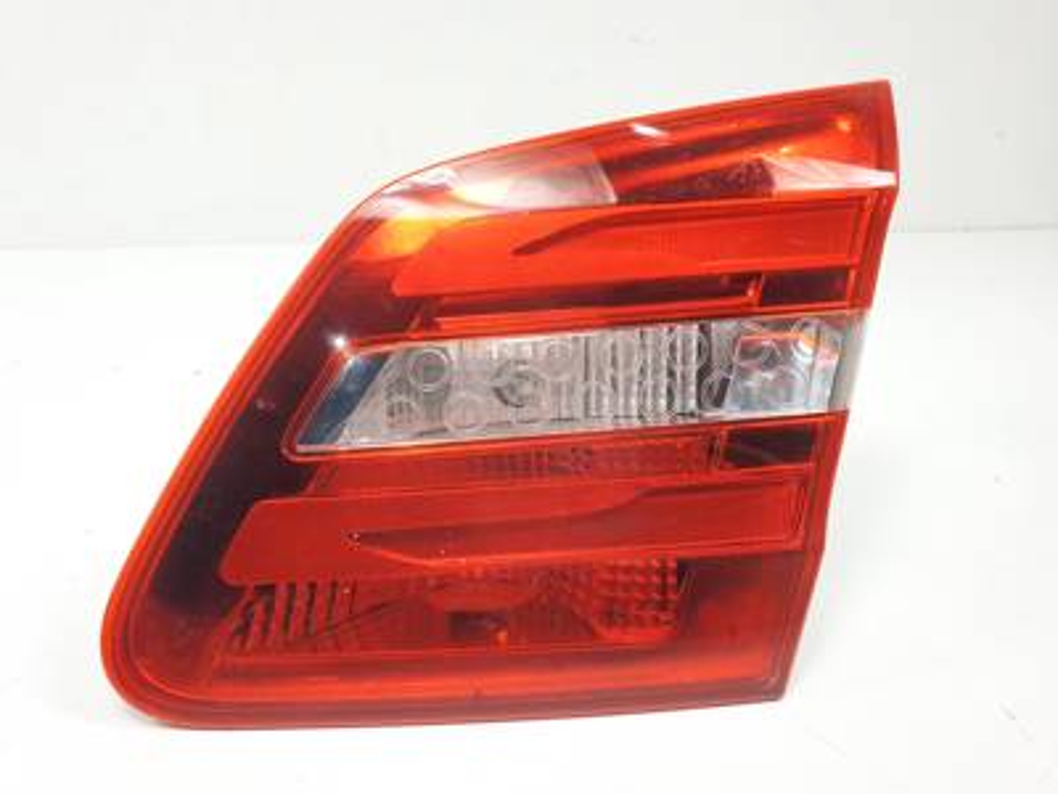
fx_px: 795
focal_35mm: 26
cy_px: 397
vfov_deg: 53.1
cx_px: 529
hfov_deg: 67.3
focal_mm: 4.3
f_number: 2.4
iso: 50
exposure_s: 1/178
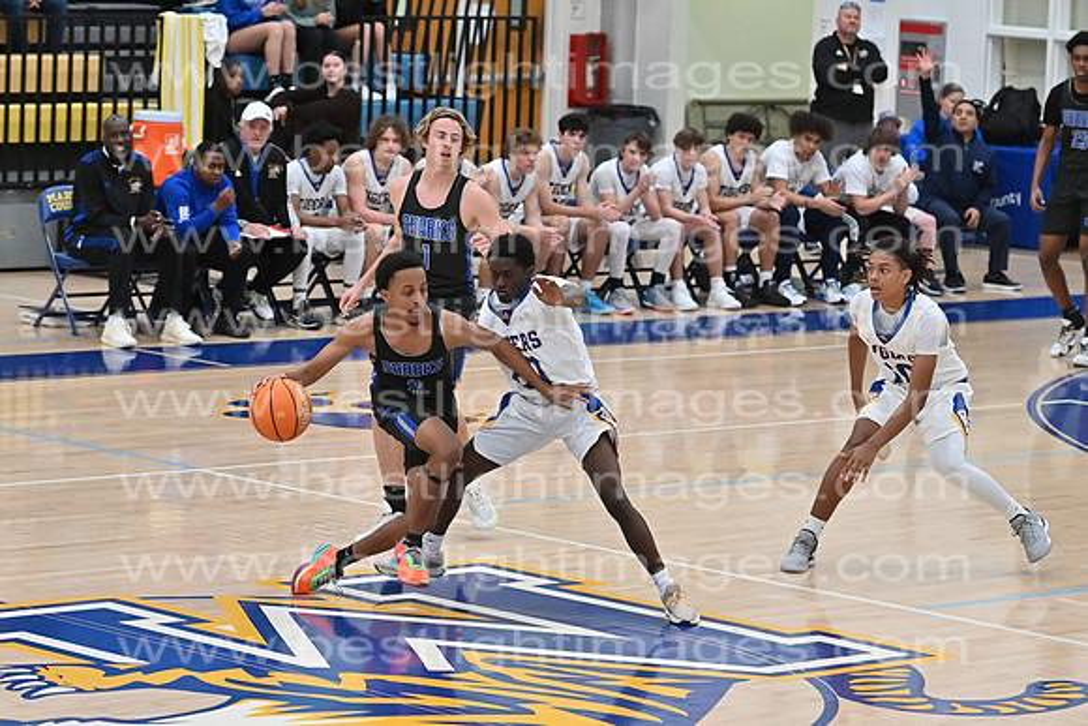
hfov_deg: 13.1
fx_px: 4746
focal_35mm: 157
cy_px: 363
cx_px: 544
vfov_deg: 8.7
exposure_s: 1/800
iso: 5000
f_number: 4
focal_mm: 105
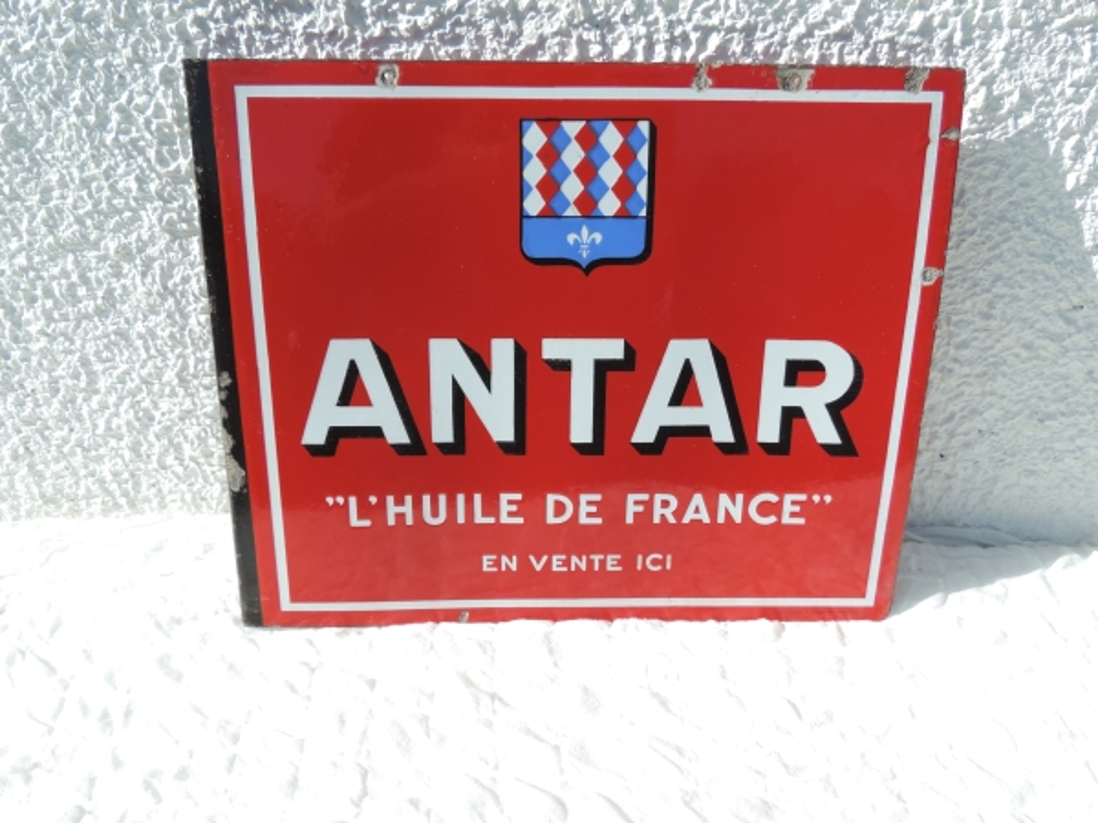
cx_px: 549
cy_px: 412
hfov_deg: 60.0
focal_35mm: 30
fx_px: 952
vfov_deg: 46.8
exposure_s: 1/1000
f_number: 3.1
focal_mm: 5.3
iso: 80
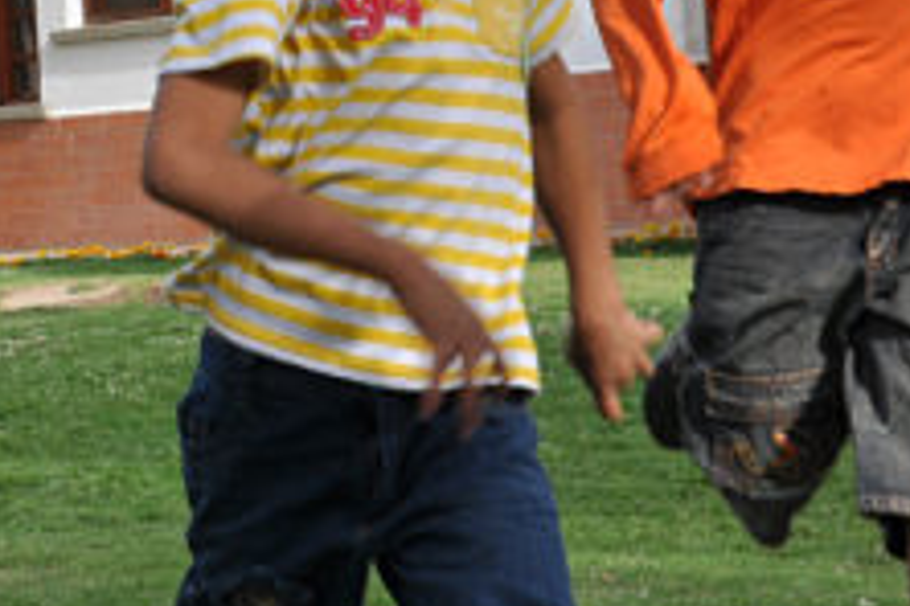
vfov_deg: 9.4
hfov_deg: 13.9
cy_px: 135
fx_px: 3665
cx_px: -20
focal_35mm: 145
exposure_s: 1/320
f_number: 9
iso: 200
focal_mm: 28
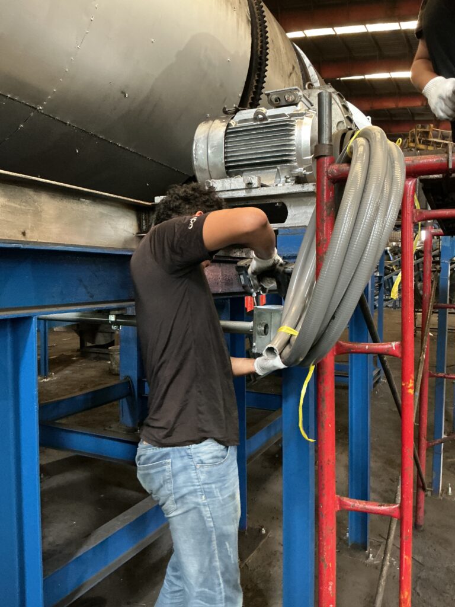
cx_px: 228
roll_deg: -0.1
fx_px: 508
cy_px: 304
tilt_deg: -2.1
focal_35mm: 29
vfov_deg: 61.7
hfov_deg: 48.2
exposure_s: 1/25
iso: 500
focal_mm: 3
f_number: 1.8
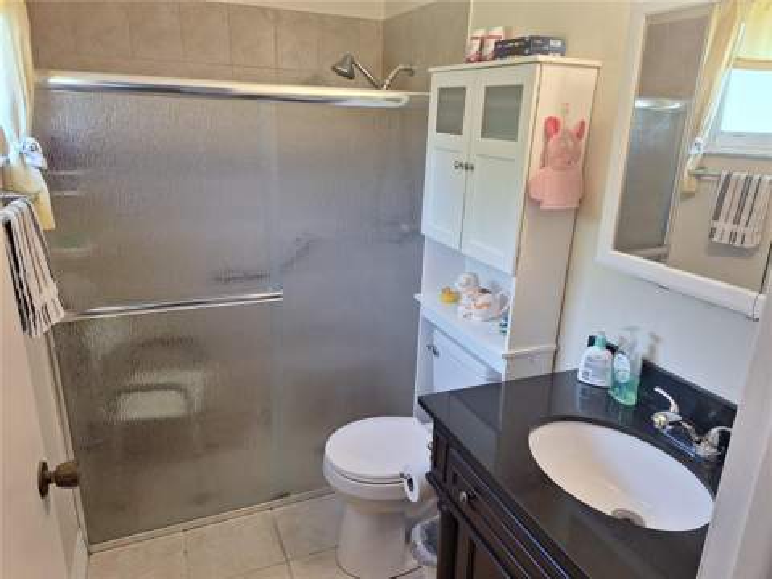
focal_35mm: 23
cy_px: 290
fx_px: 513
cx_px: 386
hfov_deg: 73.9
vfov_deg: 58.9
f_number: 1.8
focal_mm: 5.54
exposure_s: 1/50
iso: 100
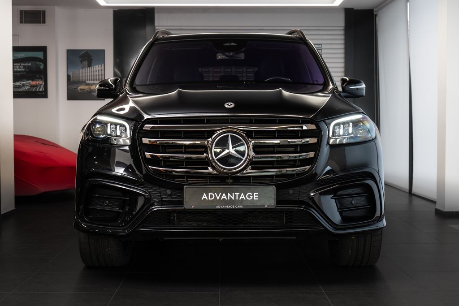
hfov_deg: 31.8
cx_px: 230
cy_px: 156
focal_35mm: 63
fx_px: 806
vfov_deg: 21.5
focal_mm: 60
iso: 1000
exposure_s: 1/50
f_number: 5.6
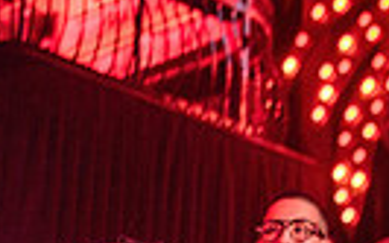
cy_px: 443
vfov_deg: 10.9
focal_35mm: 112
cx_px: 58
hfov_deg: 18.4
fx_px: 1187
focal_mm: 24
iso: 800
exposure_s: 1/40
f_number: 3.2
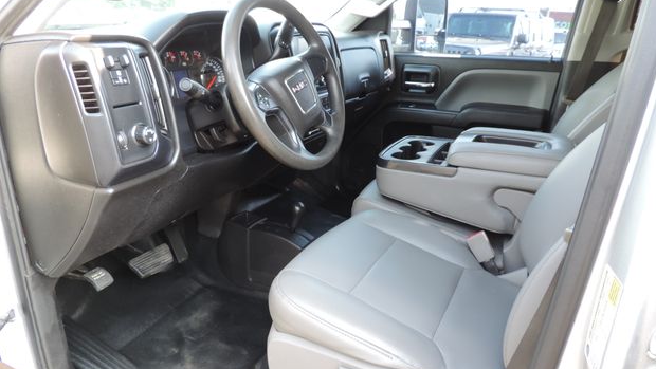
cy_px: 193
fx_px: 470
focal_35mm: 27
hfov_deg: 69.8
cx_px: 338
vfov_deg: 42.9
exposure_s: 1/30
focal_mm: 4.3
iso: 100
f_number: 3
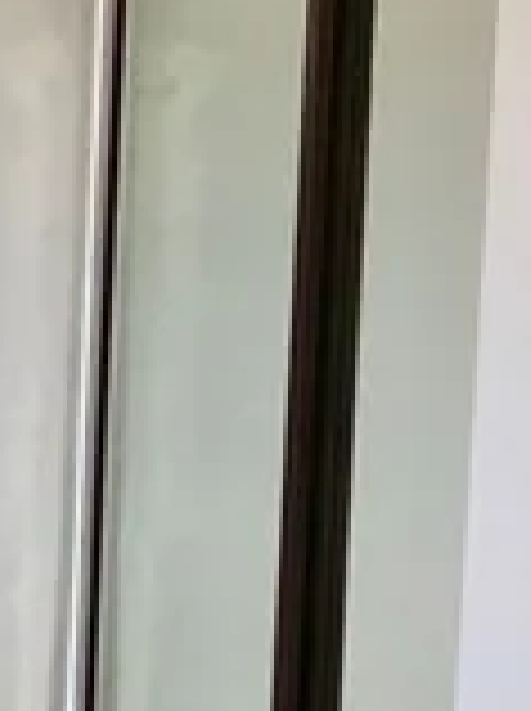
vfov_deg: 13.4
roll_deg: -0.6
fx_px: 3015
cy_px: 436
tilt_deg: -7.4
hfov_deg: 8.7
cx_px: -952
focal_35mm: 147
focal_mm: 3.3
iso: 50
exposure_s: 1/100
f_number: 2.4
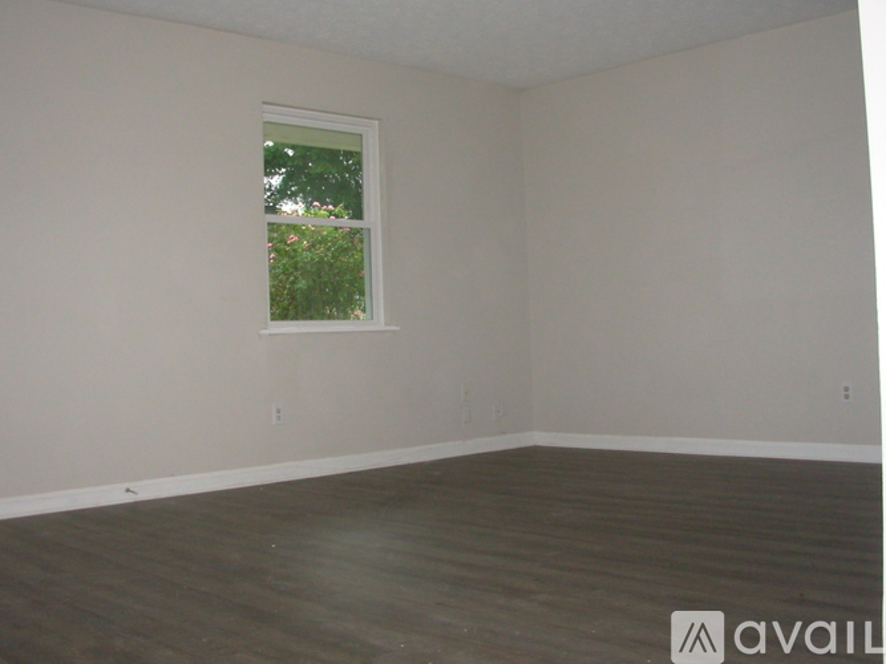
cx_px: 443
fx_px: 972
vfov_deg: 37.7
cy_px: 332
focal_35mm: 38
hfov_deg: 49.0
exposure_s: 1/78.3
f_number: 2.9
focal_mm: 6.3
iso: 122
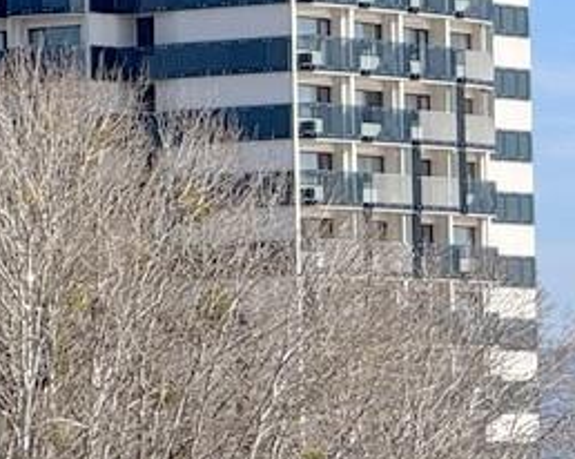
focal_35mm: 350
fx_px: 5952
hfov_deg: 5.4
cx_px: 1166
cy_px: 421
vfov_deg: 4.4
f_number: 2.8
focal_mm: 9
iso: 25
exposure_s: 1/960
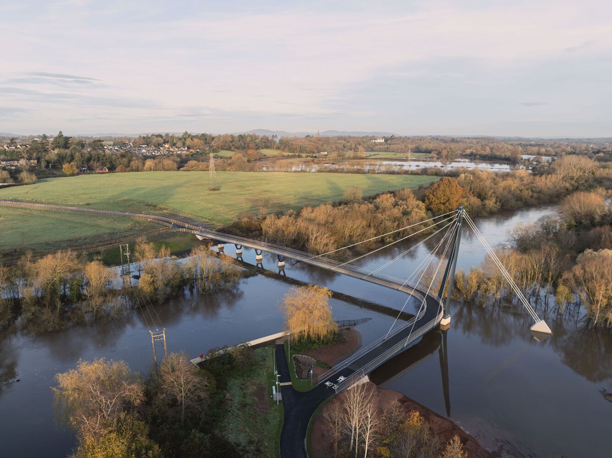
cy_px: 229
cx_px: 306
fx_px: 424
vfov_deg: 56.8
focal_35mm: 24
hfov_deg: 71.6
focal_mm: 12.29
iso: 200
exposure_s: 1/320
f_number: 2.8
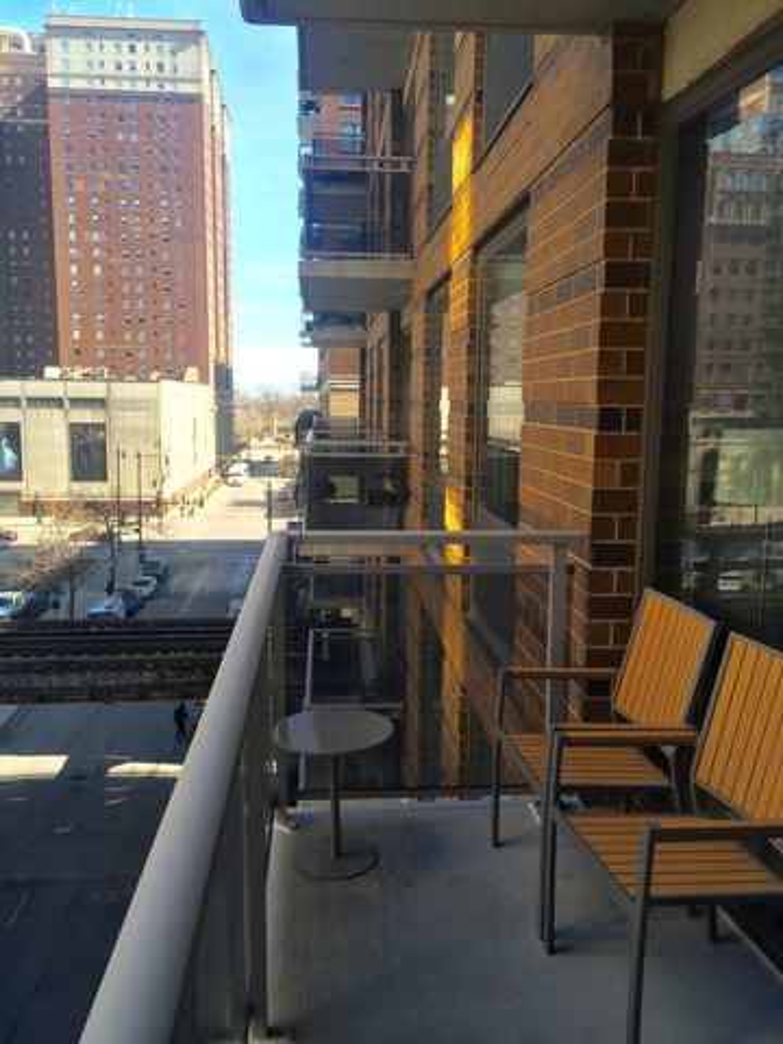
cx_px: 392
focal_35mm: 29
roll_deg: -1.2
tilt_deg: -9.0
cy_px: 522
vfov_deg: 61.7
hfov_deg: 48.2
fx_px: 875
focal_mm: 4.15
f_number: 2.2
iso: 32
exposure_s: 1/501
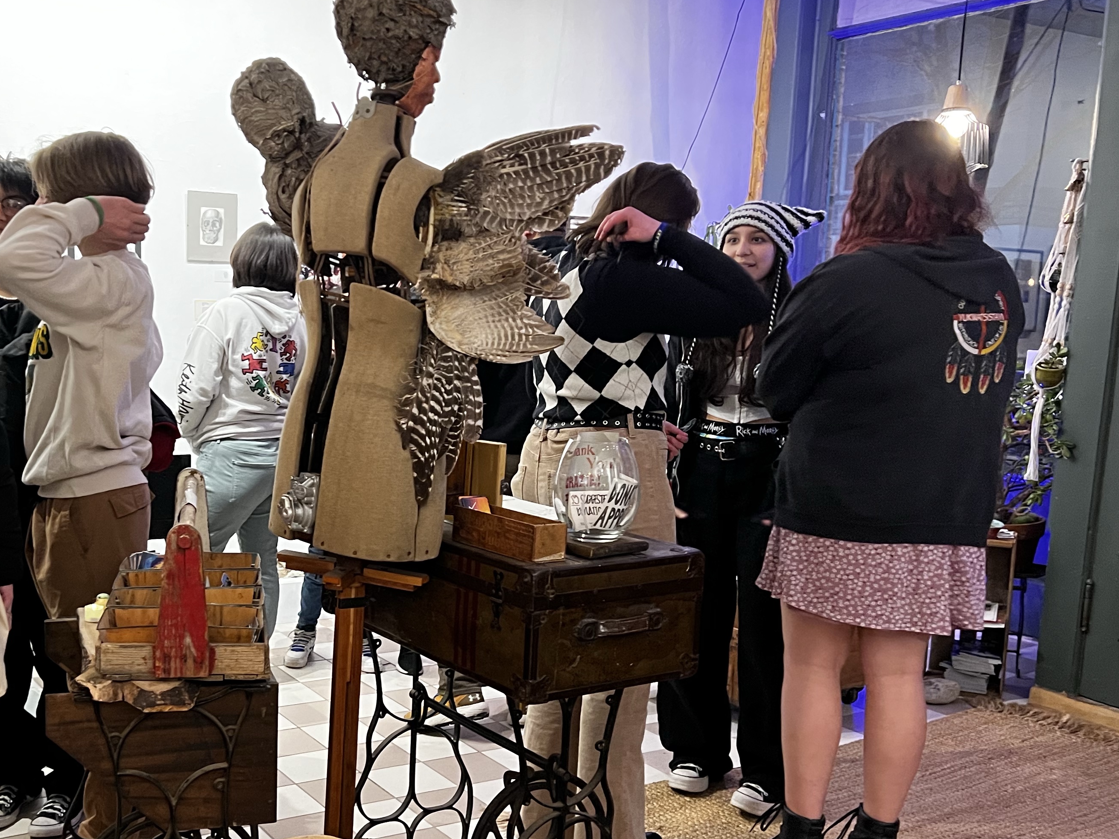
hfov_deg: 46.0
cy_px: 510
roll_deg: -1.2
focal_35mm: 40
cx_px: 363
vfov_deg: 35.8
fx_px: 1293
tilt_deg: -10.1
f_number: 1.5
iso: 400
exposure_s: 1/60
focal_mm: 5.7
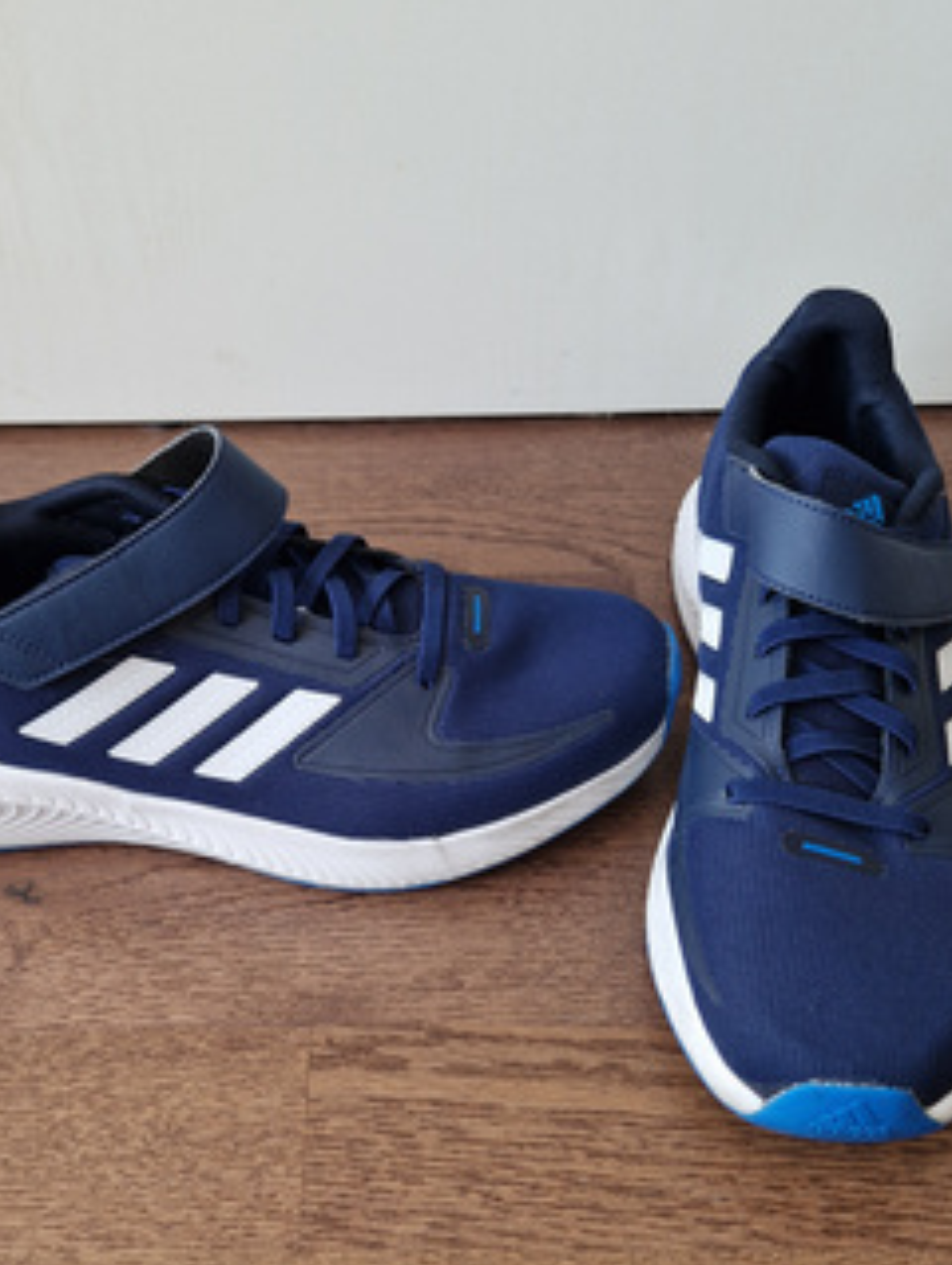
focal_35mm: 36
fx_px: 1317
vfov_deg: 51.0
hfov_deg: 39.7
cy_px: 761
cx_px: 411
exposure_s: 1/100
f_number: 1.8
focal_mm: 5.4
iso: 50
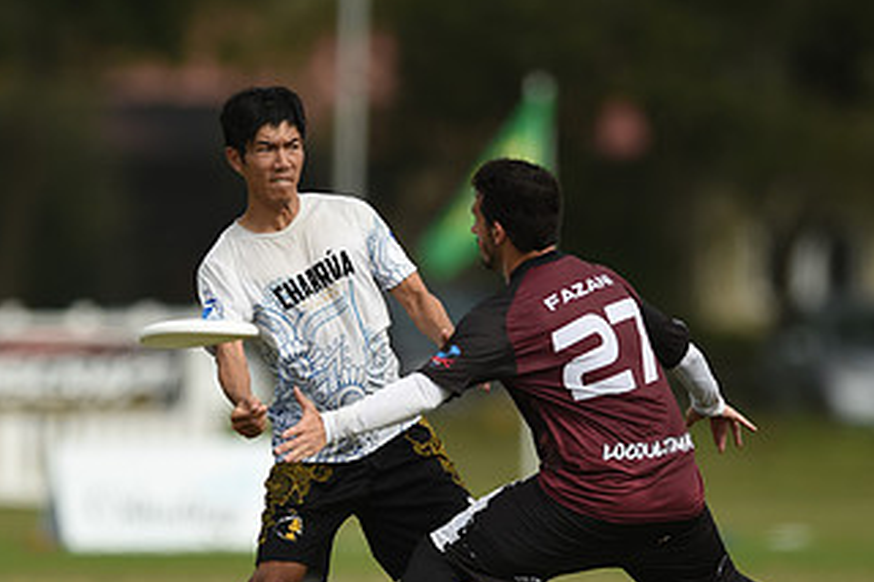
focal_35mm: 722
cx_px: 324
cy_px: 359
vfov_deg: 1.9
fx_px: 17527
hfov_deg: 2.9
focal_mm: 400
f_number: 2.8
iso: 160
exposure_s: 1/4000
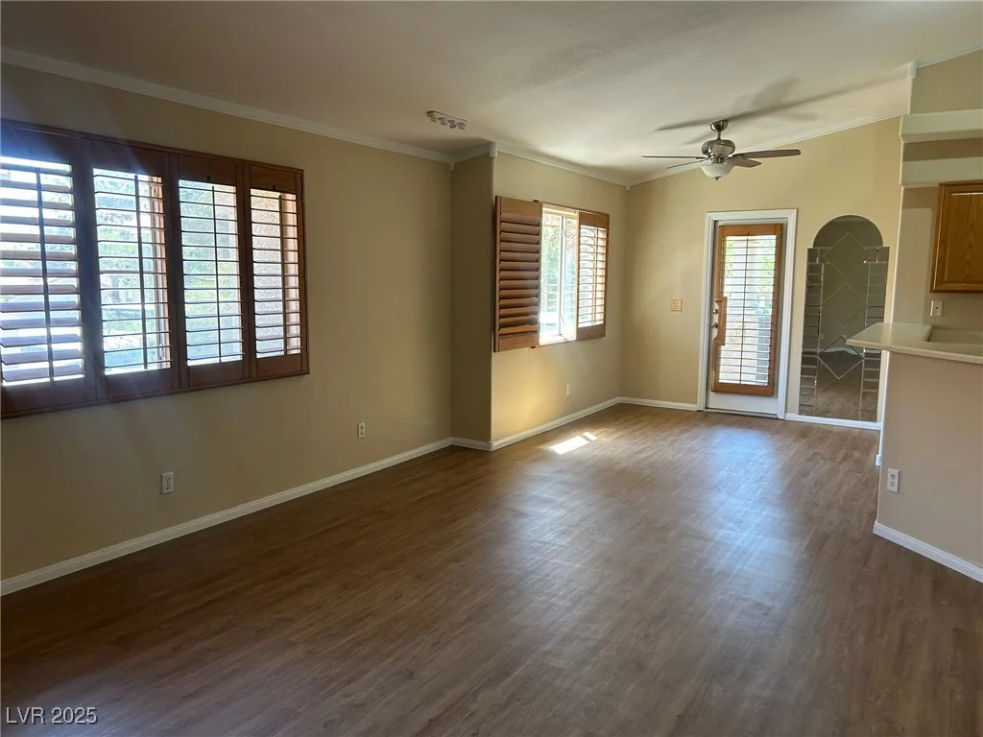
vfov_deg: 53.1
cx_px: 492
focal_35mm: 26
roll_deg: -0.4
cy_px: 368
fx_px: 738
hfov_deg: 67.3
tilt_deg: -6.8
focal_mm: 5.7
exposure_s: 1/120
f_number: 1.5
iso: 100
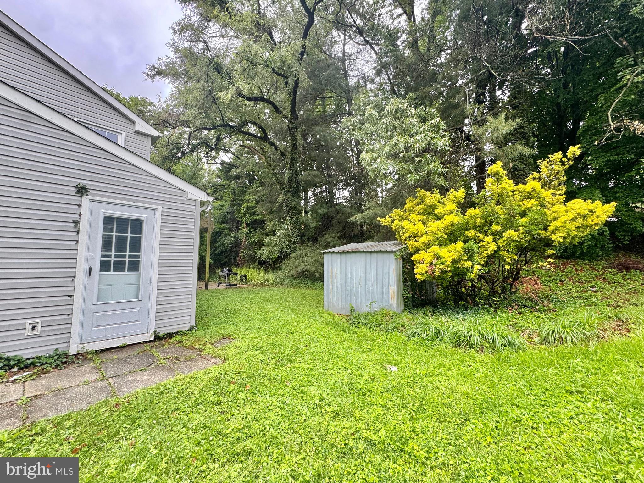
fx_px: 260
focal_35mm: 14
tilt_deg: +4.7
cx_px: 322
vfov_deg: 85.7
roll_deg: -1.1
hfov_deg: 102.1
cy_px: 242
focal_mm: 2.22
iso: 64
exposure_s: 1/99
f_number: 2.2
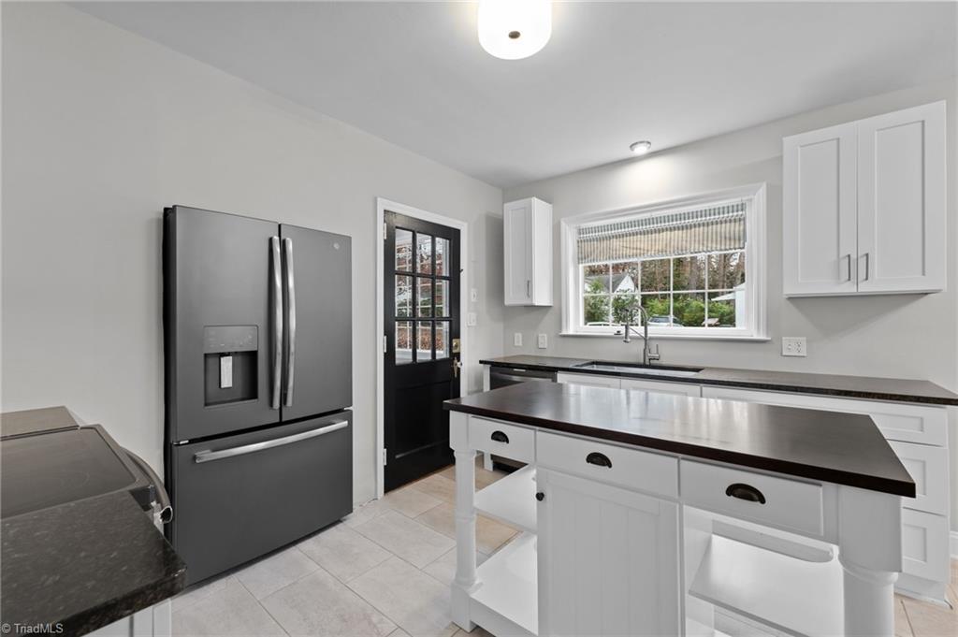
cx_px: 479
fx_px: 372
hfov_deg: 104.3
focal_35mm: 14
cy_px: 318
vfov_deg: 81.1
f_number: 7.1
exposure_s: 1/3
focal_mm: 14
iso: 400
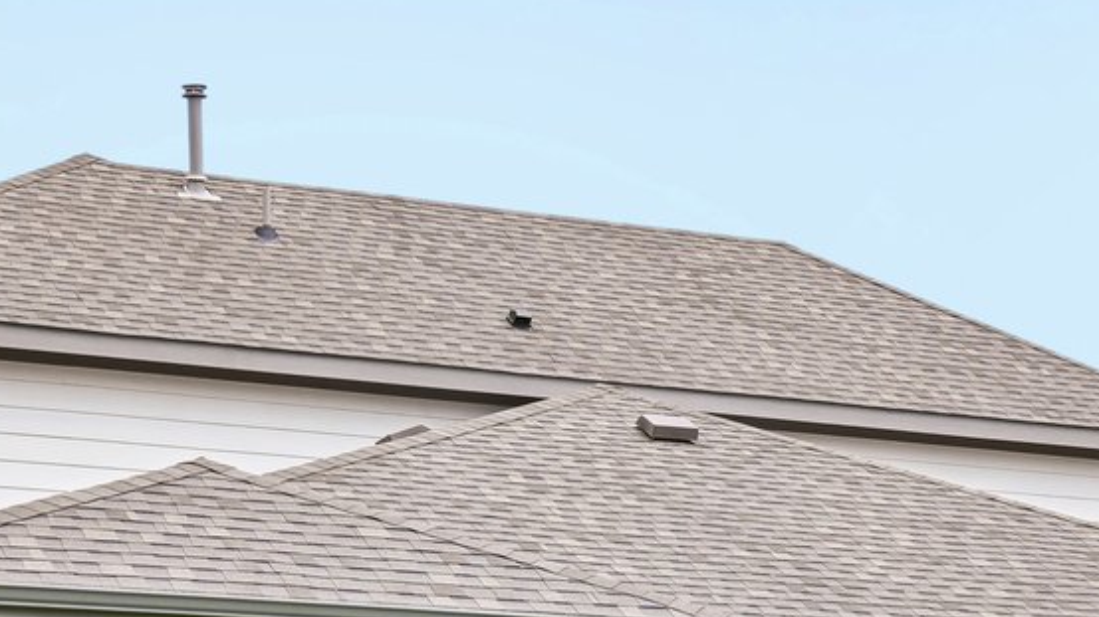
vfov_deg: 12.3
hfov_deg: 22.9
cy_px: 979
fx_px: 2709
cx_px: 706
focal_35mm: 93
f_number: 8
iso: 400
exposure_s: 1/640
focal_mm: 24
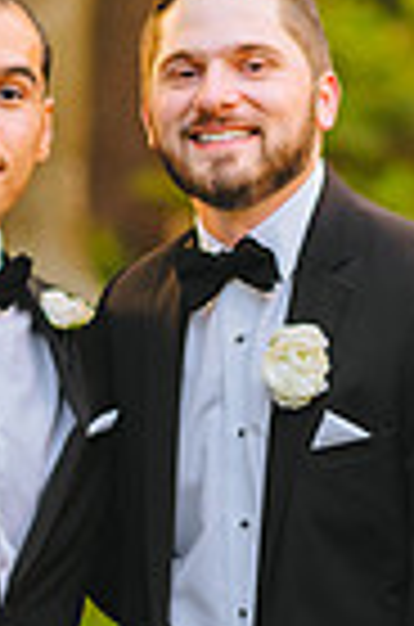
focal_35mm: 276
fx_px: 4785
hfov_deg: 5.0
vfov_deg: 7.5
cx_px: 108
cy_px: 549
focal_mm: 85
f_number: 2.2
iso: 500
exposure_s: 1/250
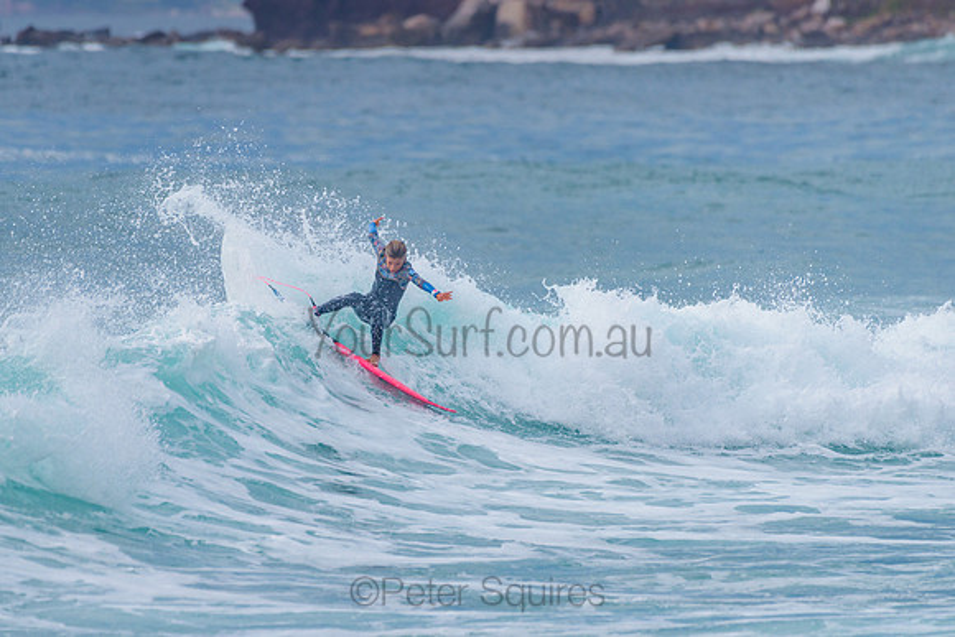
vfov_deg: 2.2
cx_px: 435
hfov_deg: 3.4
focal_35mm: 613
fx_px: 16254
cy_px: 302
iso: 200
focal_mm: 500
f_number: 5.6
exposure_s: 1/2000
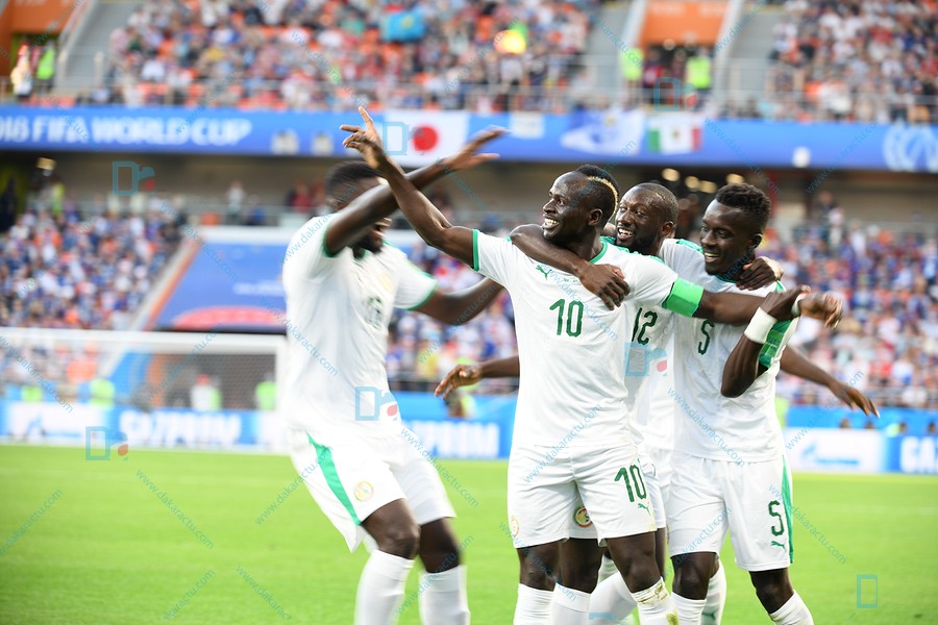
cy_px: 312
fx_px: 4950
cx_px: 469
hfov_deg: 10.8
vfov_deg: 7.2
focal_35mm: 190
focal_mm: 190
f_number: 5
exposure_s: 1/60
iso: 250
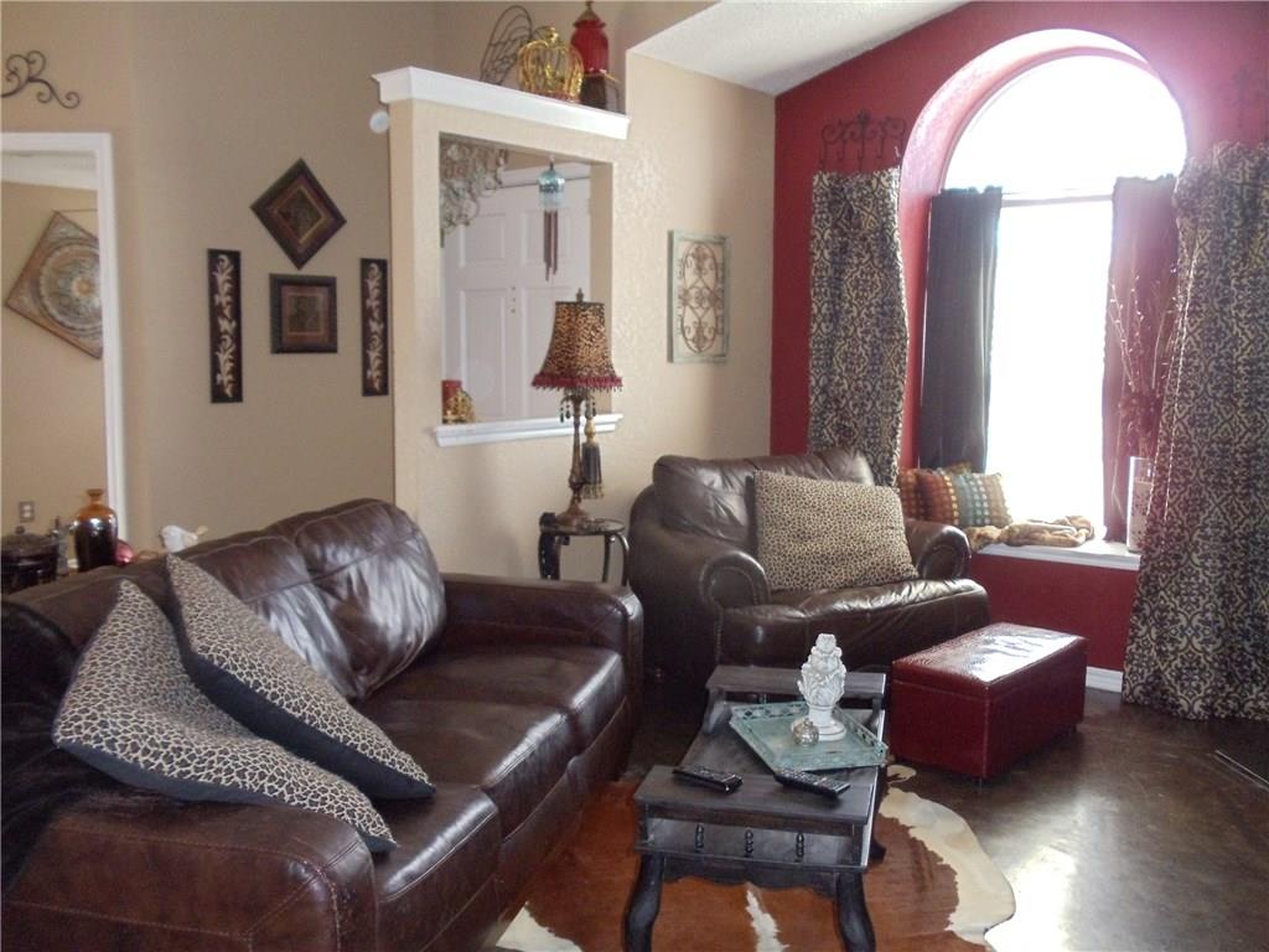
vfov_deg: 32.9
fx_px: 1613
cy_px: 476
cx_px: 634
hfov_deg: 42.9
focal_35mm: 44
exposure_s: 1/30
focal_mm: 6
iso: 400
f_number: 3.5
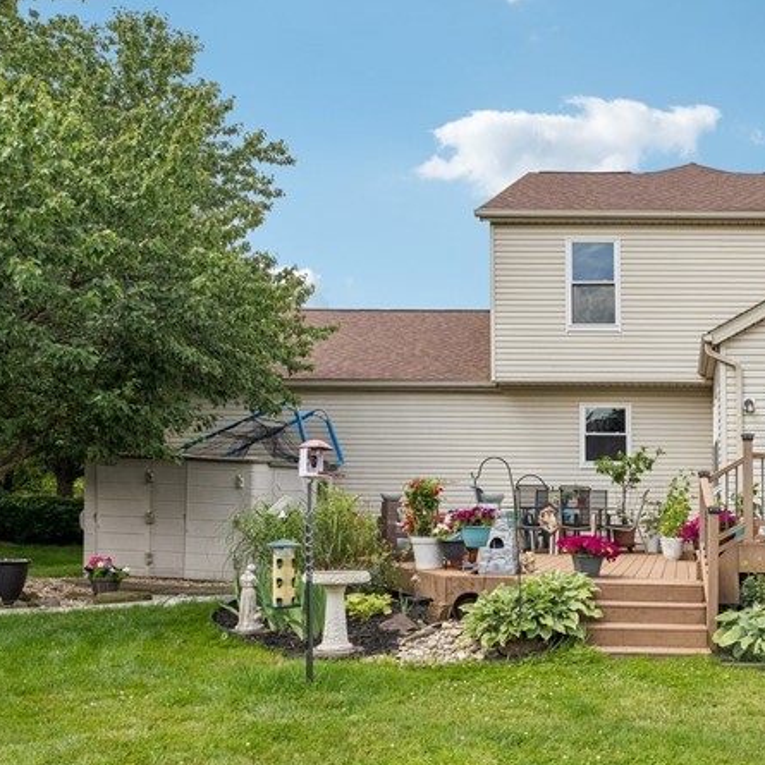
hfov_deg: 50.4
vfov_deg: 54.5
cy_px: 510
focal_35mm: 29
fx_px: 725
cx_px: 665
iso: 200
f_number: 8
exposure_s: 1/500
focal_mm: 14
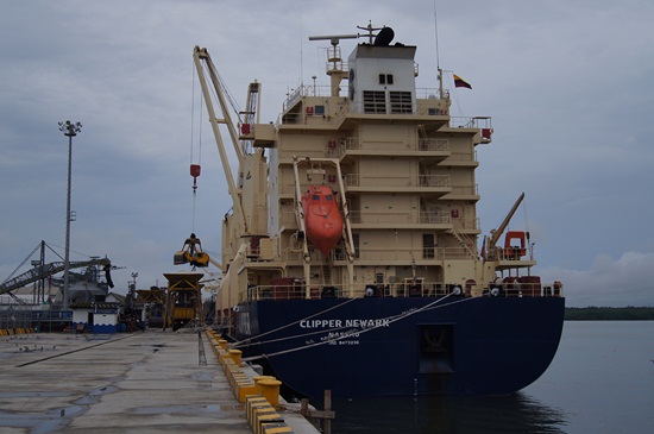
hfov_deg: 43.7
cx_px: 327
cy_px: 217
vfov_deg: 29.8
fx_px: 816
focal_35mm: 45
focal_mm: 30
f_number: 9
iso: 100
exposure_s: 1/500
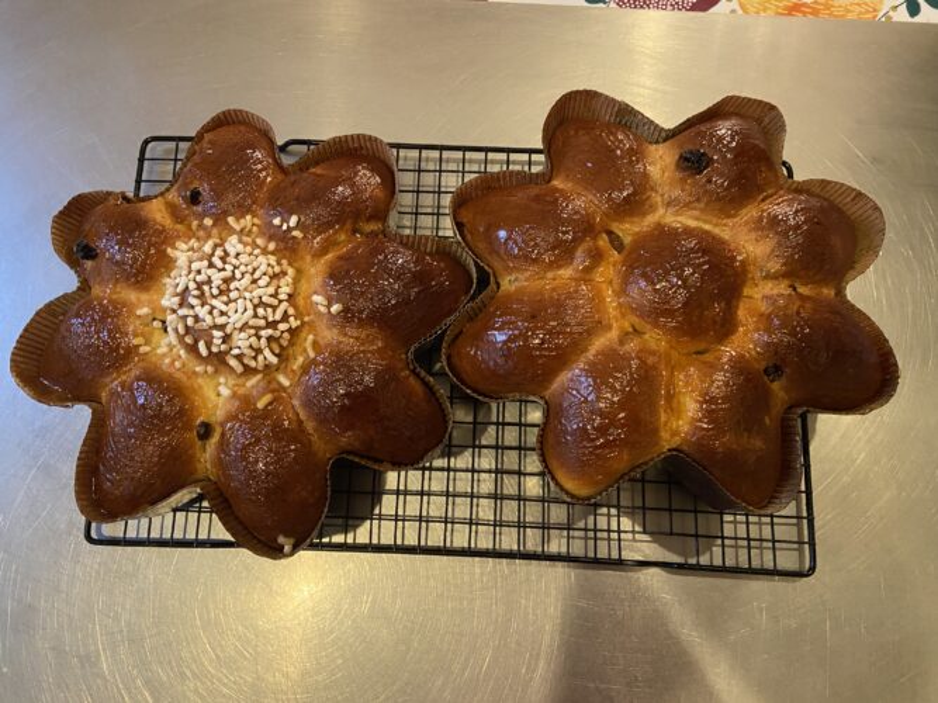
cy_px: 352
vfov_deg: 53.0
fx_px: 704
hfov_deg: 67.3
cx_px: 469
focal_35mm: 26
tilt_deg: -79.1
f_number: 1.8
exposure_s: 1/33
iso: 500
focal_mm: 4.25
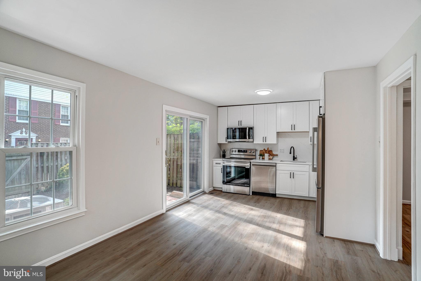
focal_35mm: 17
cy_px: 140
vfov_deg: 70.5
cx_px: 210
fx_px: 199
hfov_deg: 93.3
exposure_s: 1/15
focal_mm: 17
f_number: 8
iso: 1250
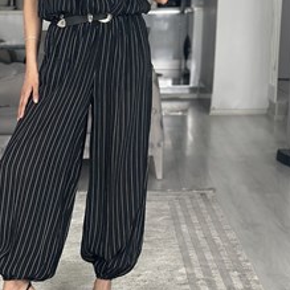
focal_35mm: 98
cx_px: 81
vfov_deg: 17.7
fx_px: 929
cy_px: 79
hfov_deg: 17.7
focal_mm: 6.86
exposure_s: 1/60
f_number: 1.78
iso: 320
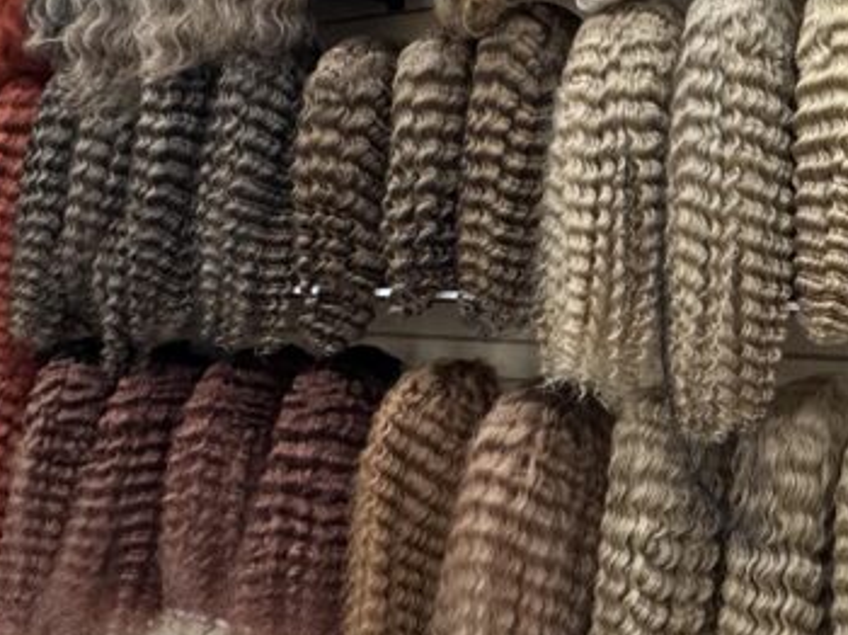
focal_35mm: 41
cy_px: 65
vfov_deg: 33.3
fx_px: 1004
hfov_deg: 39.1
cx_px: 894
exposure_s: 1/120
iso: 160
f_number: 2.2
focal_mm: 2.22
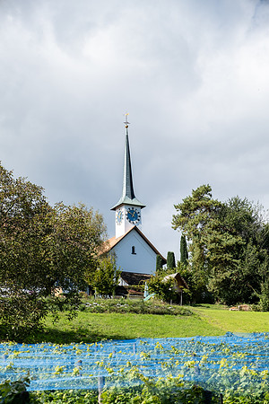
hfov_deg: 16.5
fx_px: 930
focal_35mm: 83
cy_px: 202
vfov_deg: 24.5
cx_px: 134
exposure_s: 1/350
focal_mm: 55
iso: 160
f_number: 4.5
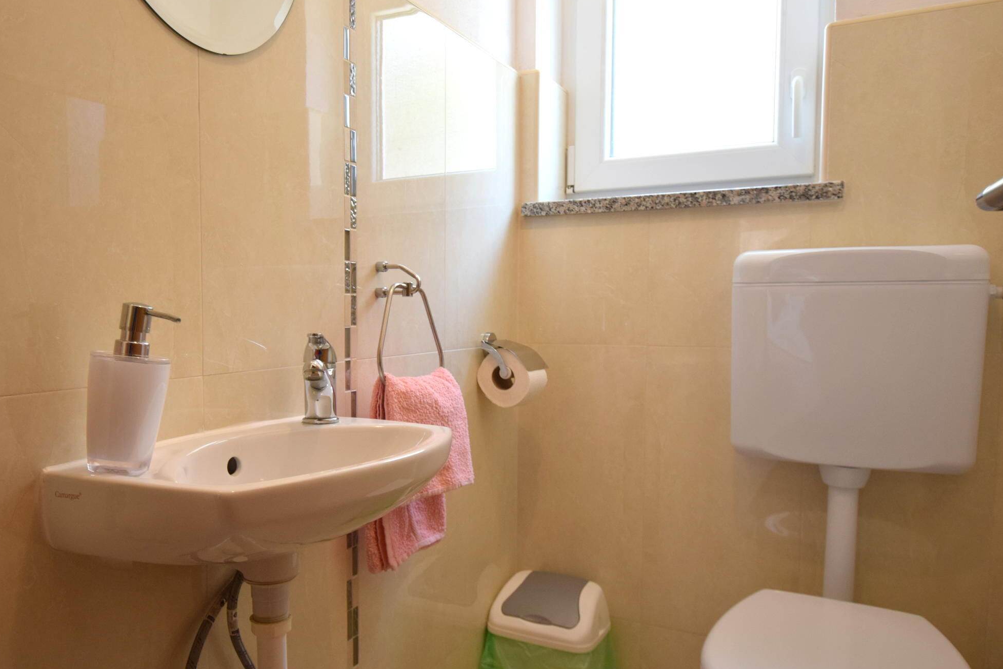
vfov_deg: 47.0
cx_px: 394
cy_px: 355
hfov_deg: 65.5
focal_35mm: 28
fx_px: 769
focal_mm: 15
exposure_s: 1/60
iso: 500
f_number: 4
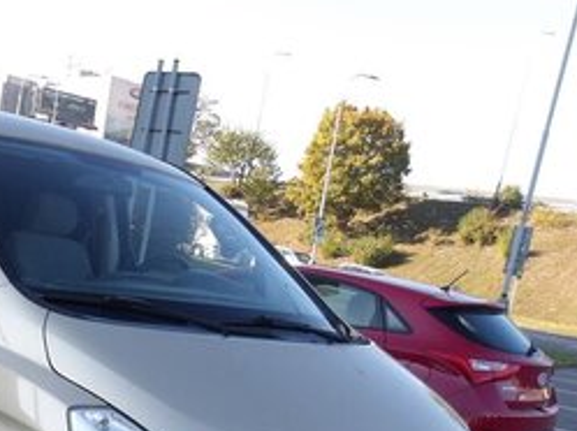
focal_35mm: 53
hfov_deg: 34.4
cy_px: 406
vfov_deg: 26.3
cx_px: 67
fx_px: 882
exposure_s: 1/339
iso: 100
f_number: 3
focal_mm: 4.9
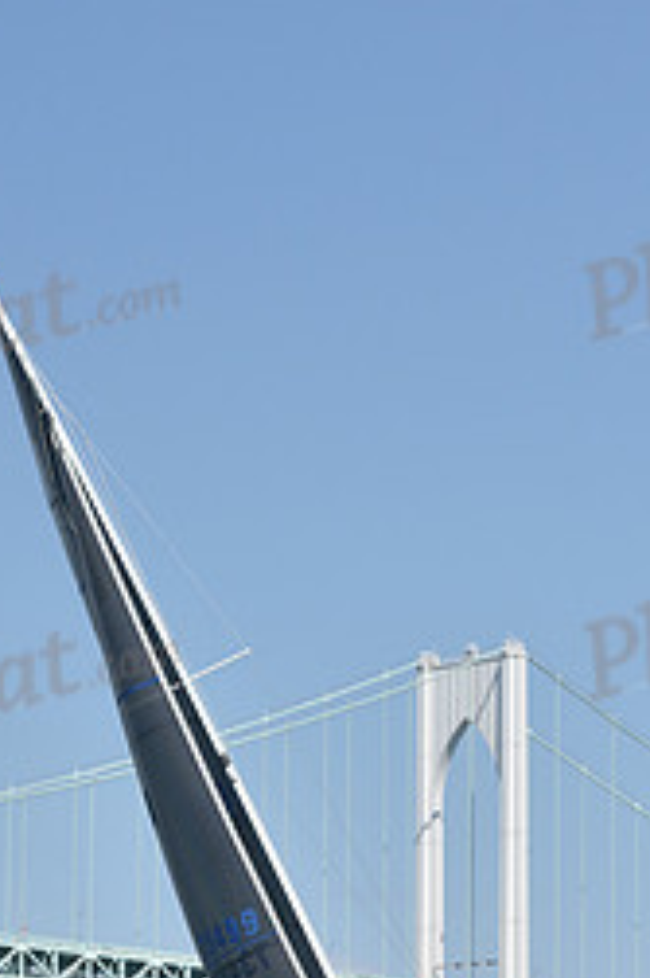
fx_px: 5641
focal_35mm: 208
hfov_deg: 6.6
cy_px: 857
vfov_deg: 9.9
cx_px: 383
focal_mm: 90
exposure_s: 1/1000
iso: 250
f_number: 5
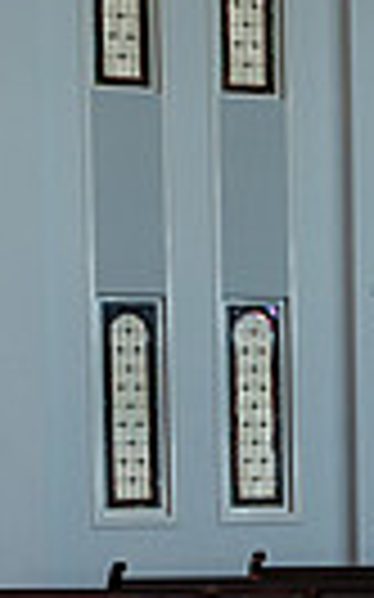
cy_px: 627
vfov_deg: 18.8
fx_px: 1747
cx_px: 257
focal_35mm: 107
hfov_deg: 12.2
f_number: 2.5
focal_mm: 24
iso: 640
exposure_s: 1/160
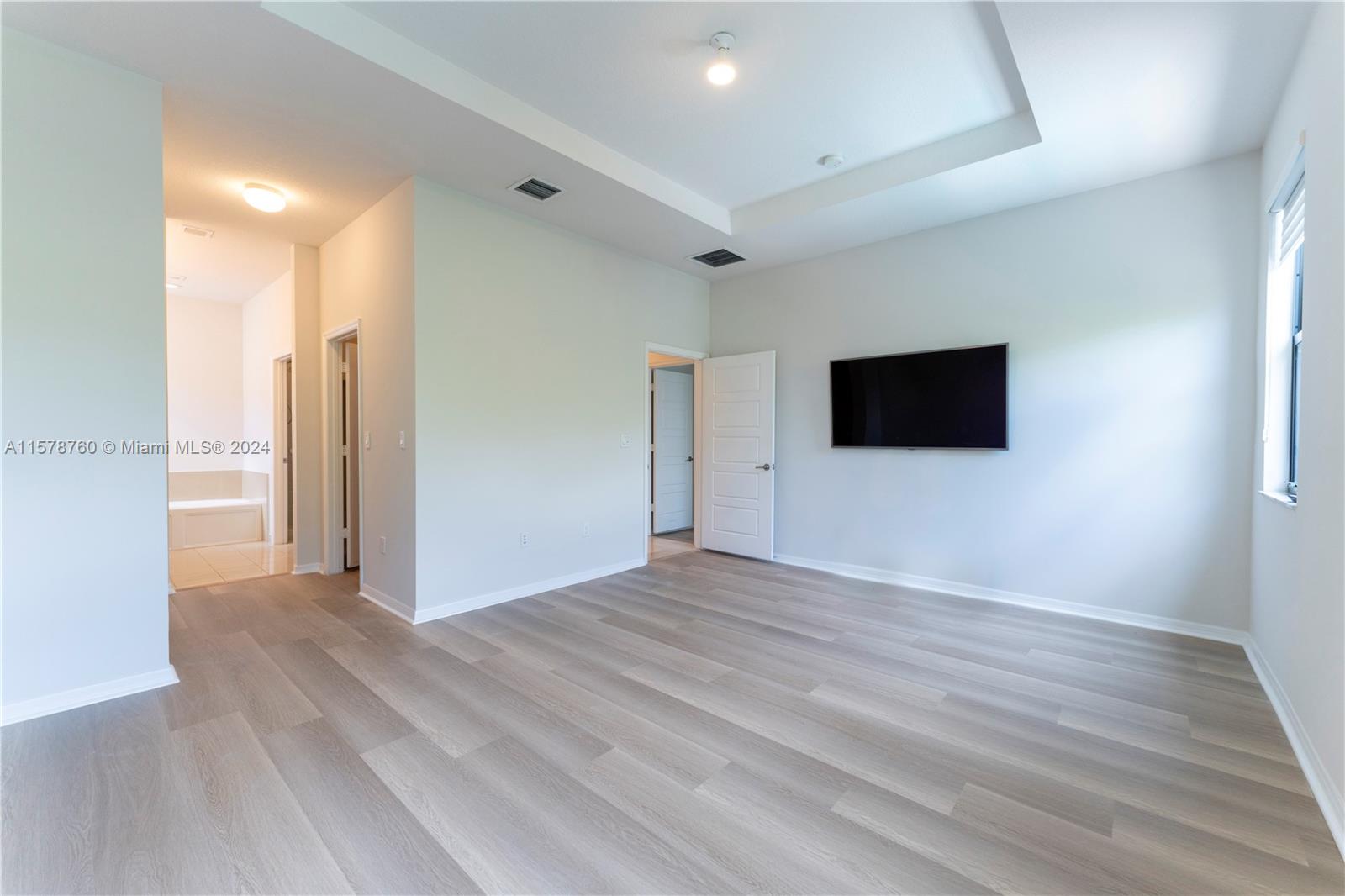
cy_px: 448
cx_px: 672
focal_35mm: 14
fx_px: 523
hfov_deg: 104.3
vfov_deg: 81.2
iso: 400
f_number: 5.6
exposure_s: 1/45
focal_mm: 14
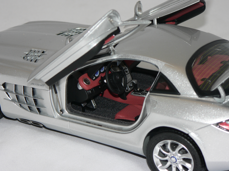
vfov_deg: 11.4
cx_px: 114
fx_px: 860
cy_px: 86
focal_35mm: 130
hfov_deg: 15.2
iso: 80
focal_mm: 21.6
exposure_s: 1/60
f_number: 3.2
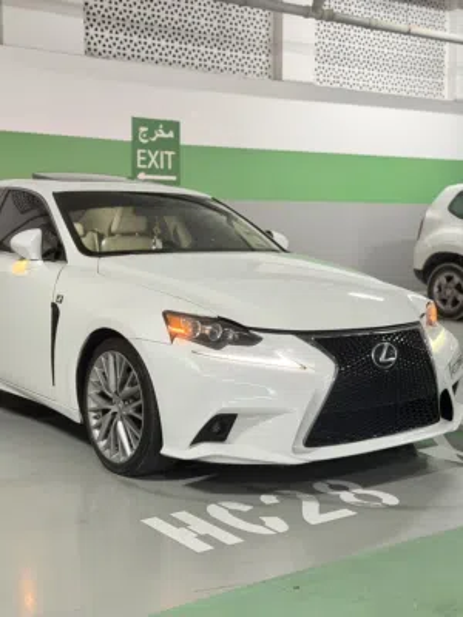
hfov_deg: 30.3
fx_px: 856
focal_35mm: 48
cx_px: 232
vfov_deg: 39.7
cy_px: 308
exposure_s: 1/25
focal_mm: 6.76
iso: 640
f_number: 1.78
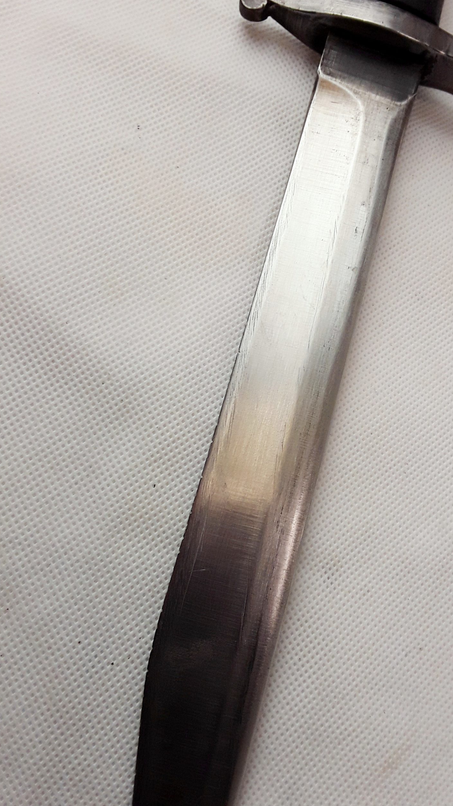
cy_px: 405
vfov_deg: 64.3
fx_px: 641
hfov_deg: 38.7
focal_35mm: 30
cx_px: 288
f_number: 1.9
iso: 40
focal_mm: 2.91
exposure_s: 1/120
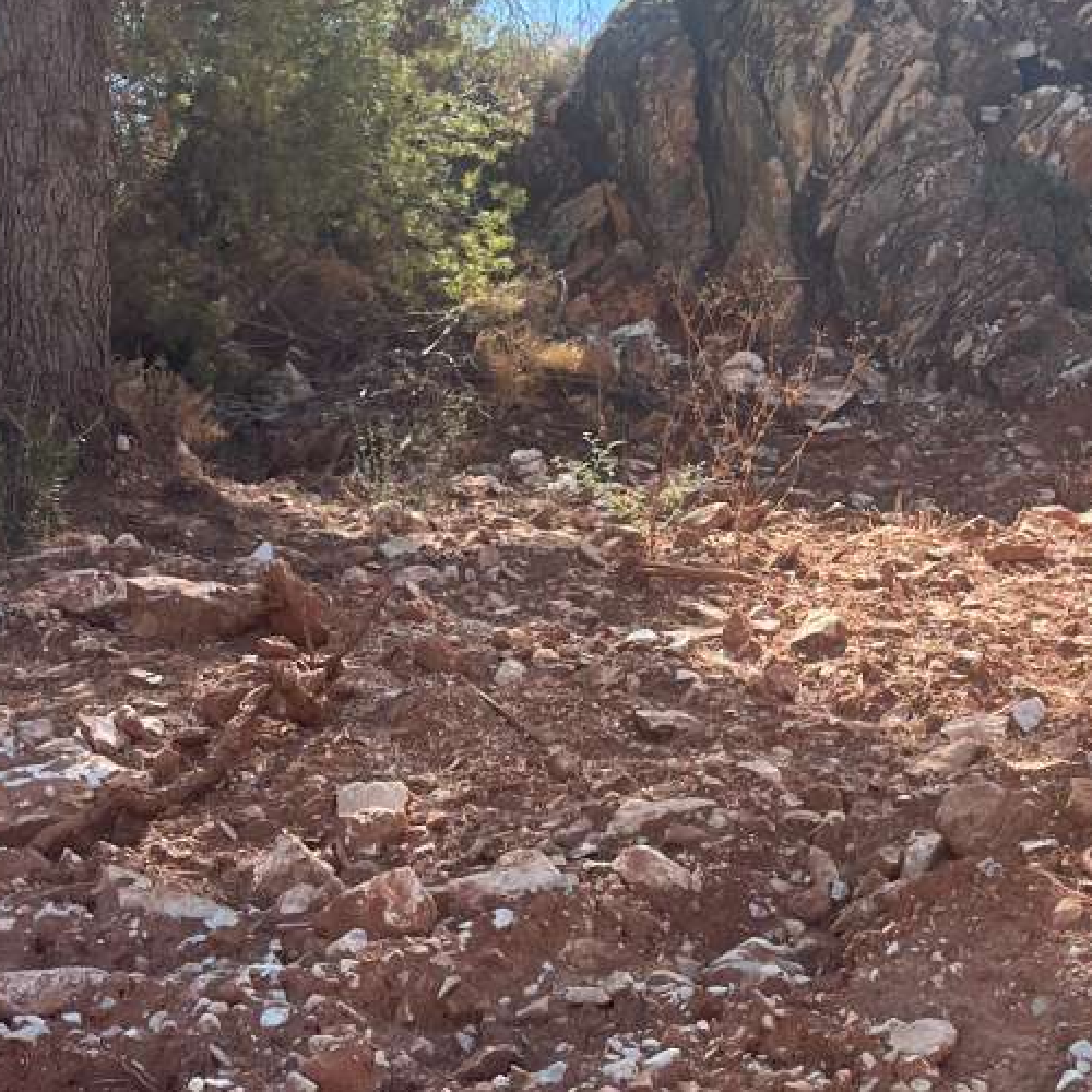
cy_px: 402
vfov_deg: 24.9
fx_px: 2463
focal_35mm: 69
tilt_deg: +12.5
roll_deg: -0.2
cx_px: 816
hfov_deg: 24.7
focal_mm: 5.1
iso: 50
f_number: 1.6
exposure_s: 1/1536
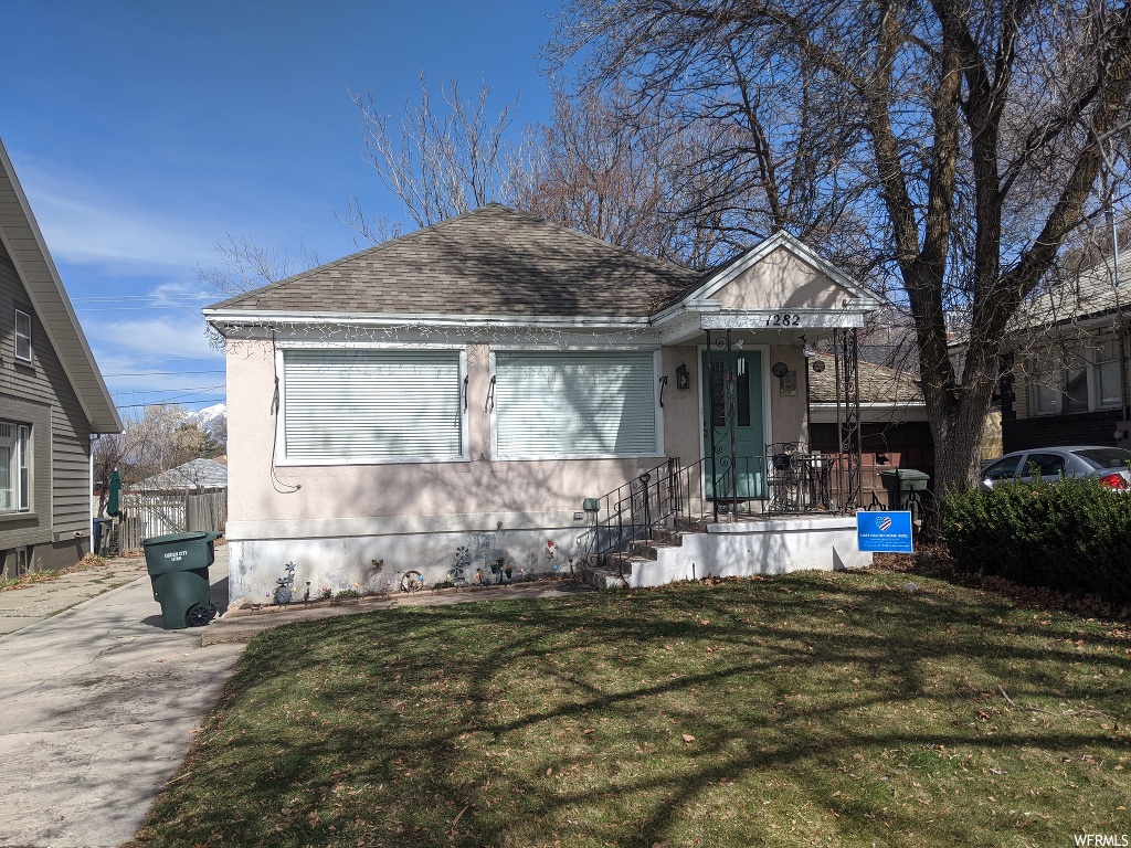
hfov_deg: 65.3
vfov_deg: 51.4
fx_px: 882
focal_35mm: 27
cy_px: 424
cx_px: 566
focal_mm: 4.44
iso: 52
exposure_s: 1/4673
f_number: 1.8
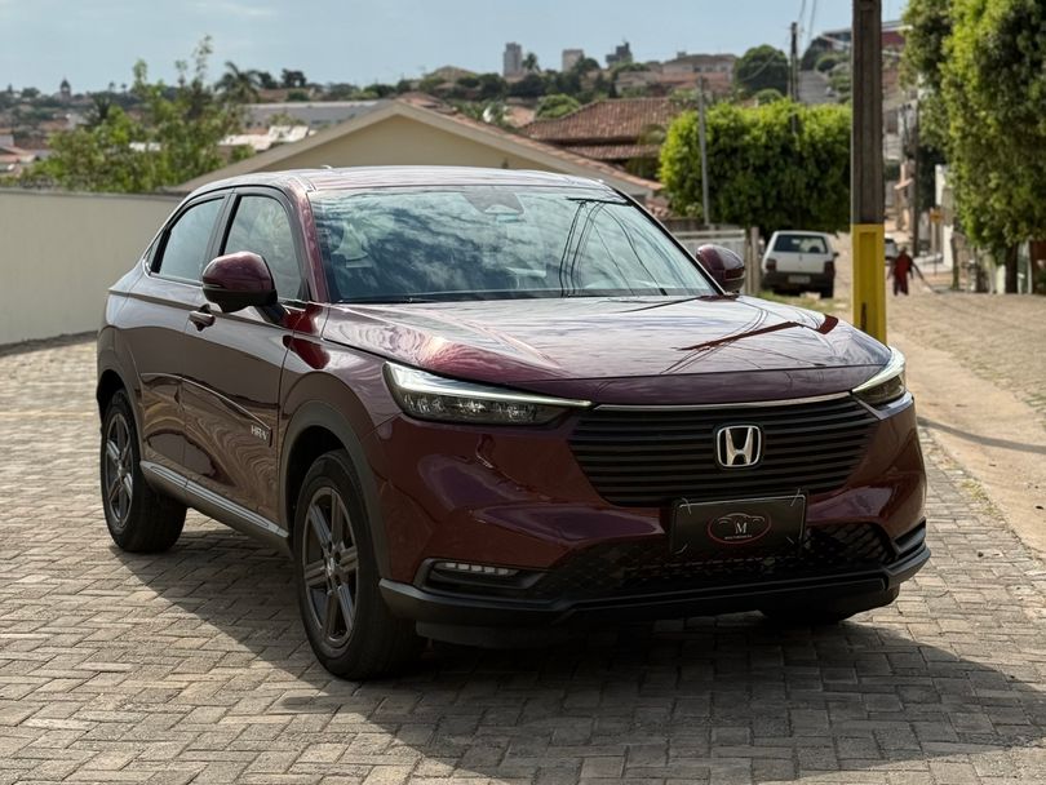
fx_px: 1451
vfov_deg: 30.3
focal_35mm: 48
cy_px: 392
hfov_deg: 39.6
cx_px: 523
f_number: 1.78
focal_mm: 6.76
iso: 100
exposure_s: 1/6024
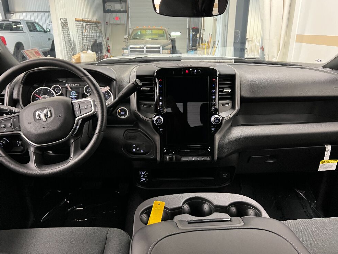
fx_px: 264
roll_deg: +0.6
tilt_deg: -19.2
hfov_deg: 65.3
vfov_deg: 51.4
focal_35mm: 27
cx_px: 168
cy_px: 123
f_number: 1.5
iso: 400
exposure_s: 1/40
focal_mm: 5.7
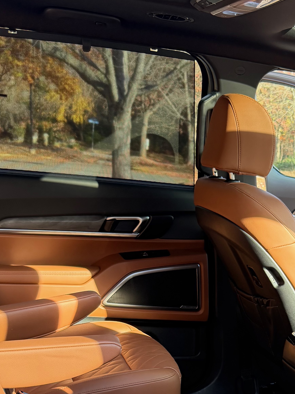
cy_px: 384
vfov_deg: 30.6
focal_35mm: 59
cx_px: 288
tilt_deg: -19.6
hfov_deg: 23.8
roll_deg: -6.9
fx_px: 670
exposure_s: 1/170
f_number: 1.78
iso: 200
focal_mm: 6.76
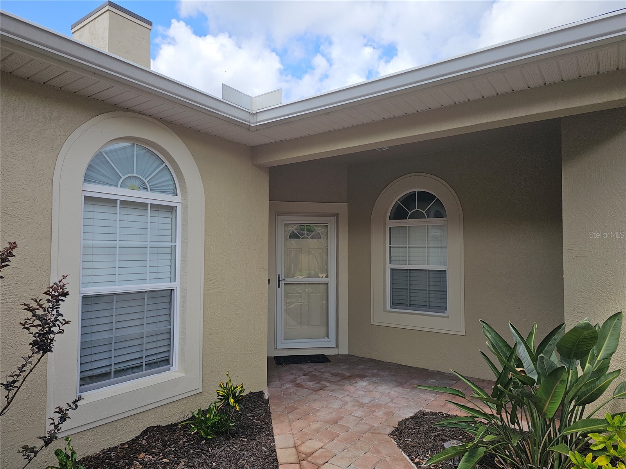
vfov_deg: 58.9
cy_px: 234
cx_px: 313
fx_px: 416
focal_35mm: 23
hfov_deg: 73.9
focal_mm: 6.3
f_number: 1.7
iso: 10
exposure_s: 1/392
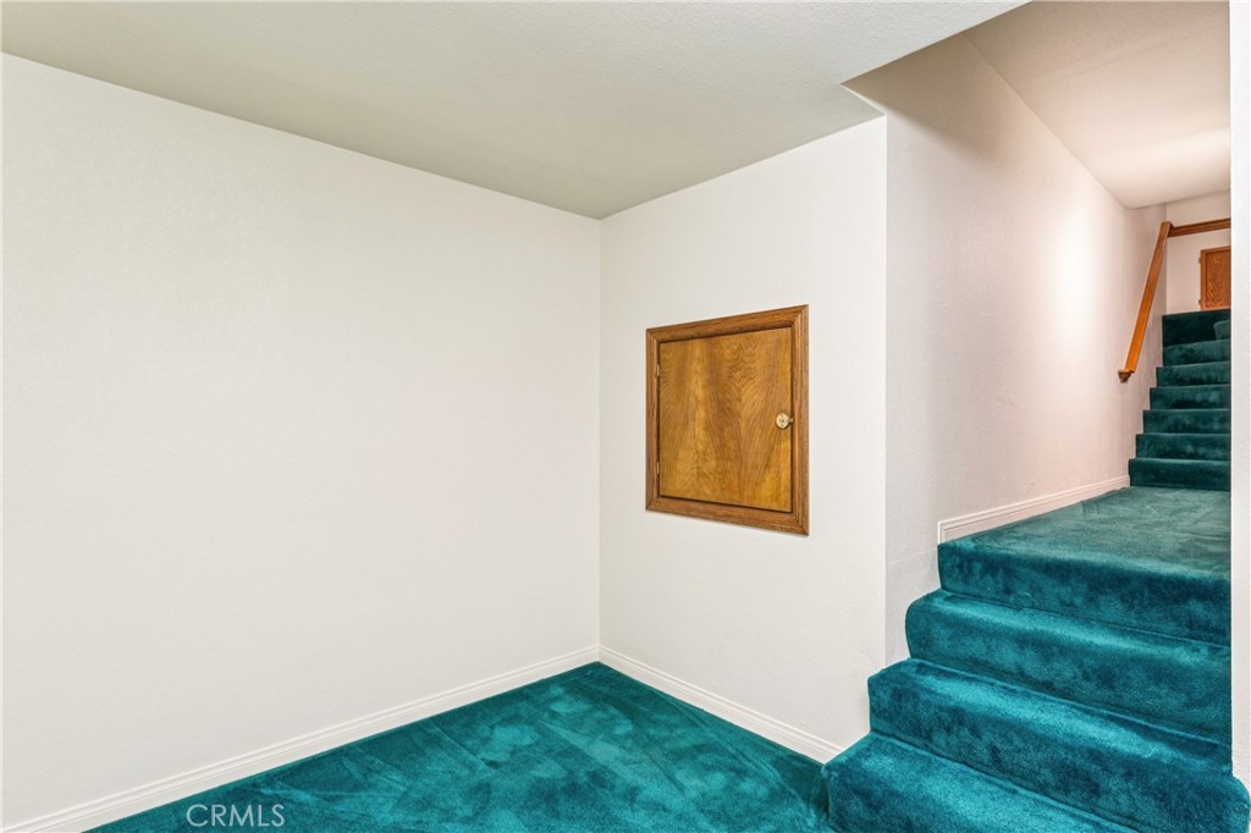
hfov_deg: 90.3
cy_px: 416
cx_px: 626
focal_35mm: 18
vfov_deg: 67.6
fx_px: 622
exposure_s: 2
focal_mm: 17.9
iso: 100
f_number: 13
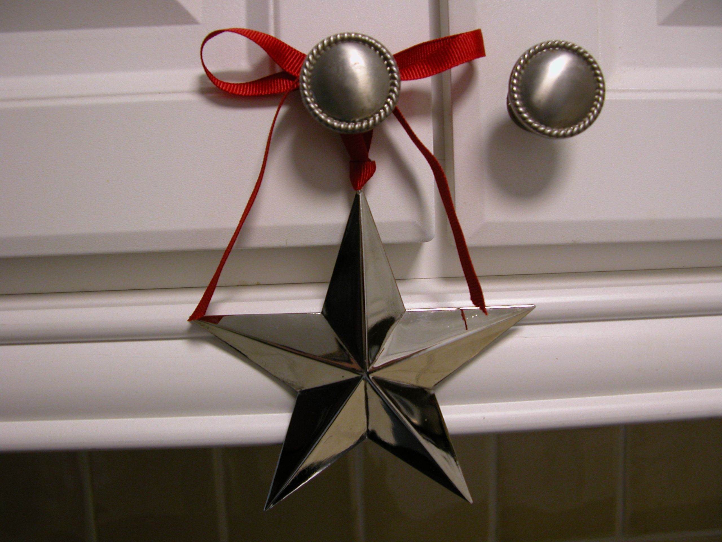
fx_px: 730
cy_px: 271
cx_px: 361
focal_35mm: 35
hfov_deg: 52.6
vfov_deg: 40.7
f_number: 2.8
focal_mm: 8.9
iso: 100
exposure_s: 1/11.5
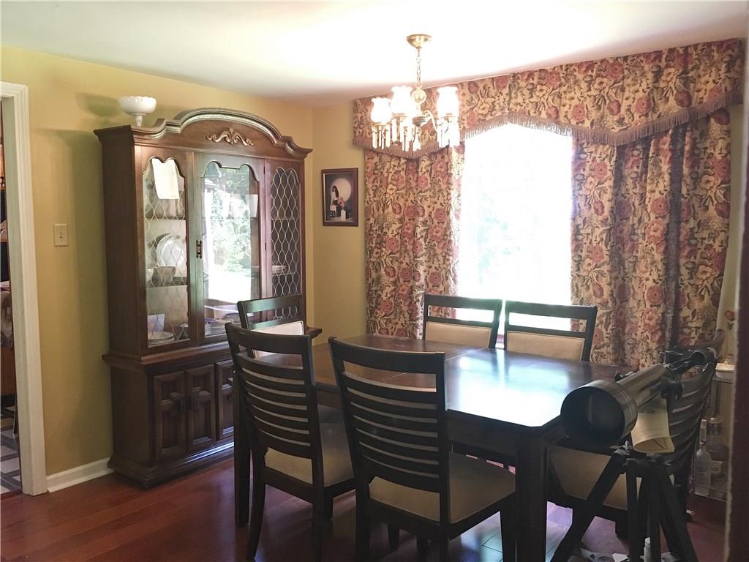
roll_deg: -0.5
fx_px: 627
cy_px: 281
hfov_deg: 61.7
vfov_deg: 48.2
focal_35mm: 29
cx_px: 374
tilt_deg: -4.5
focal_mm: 4.15
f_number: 2.2
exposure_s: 1/30
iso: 200
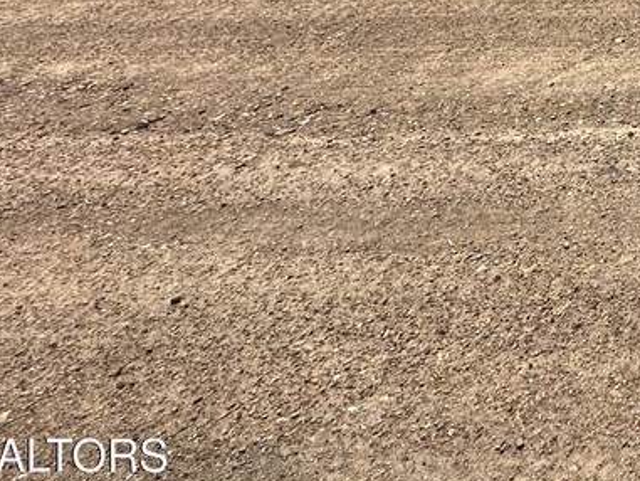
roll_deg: -1.6
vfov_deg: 23.4
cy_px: -278
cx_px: 902
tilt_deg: -5.4
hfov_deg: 29.3
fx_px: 869
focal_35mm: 47
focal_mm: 2.22
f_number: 2.2
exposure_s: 1/2747
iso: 50
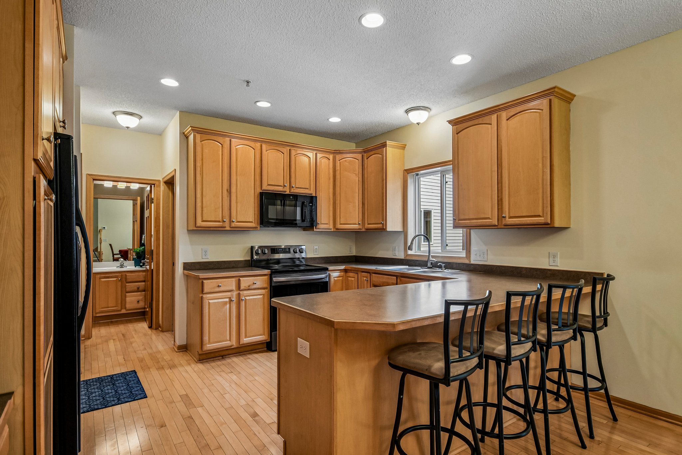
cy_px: 228
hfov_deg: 86.9
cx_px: 341
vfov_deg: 64.5
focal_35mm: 19
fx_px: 360
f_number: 6.3
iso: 400
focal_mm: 13
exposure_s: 1/125
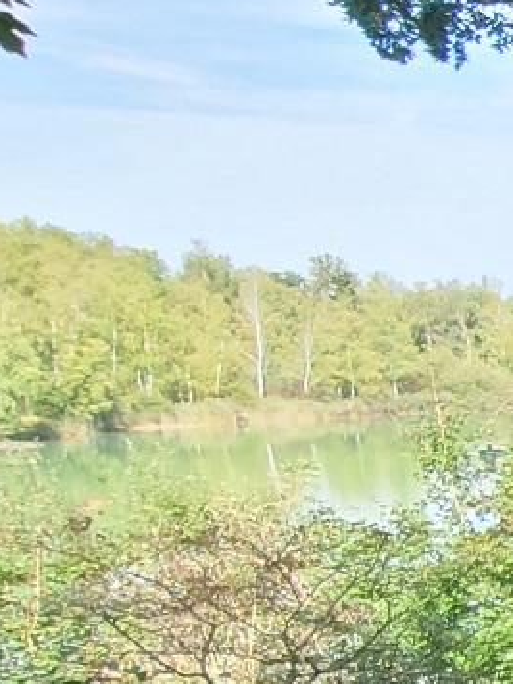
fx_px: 1442
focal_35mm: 73
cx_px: 1339
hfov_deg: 13.1
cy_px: 582
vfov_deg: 26.0
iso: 40
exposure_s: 1/199
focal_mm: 1.74
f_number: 2.2
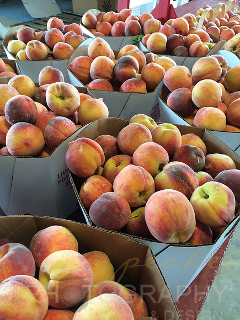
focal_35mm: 30
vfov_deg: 60.0
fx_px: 277
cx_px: 120
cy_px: 160
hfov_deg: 46.8
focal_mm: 4.12
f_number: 2.2
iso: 40
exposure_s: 1/30
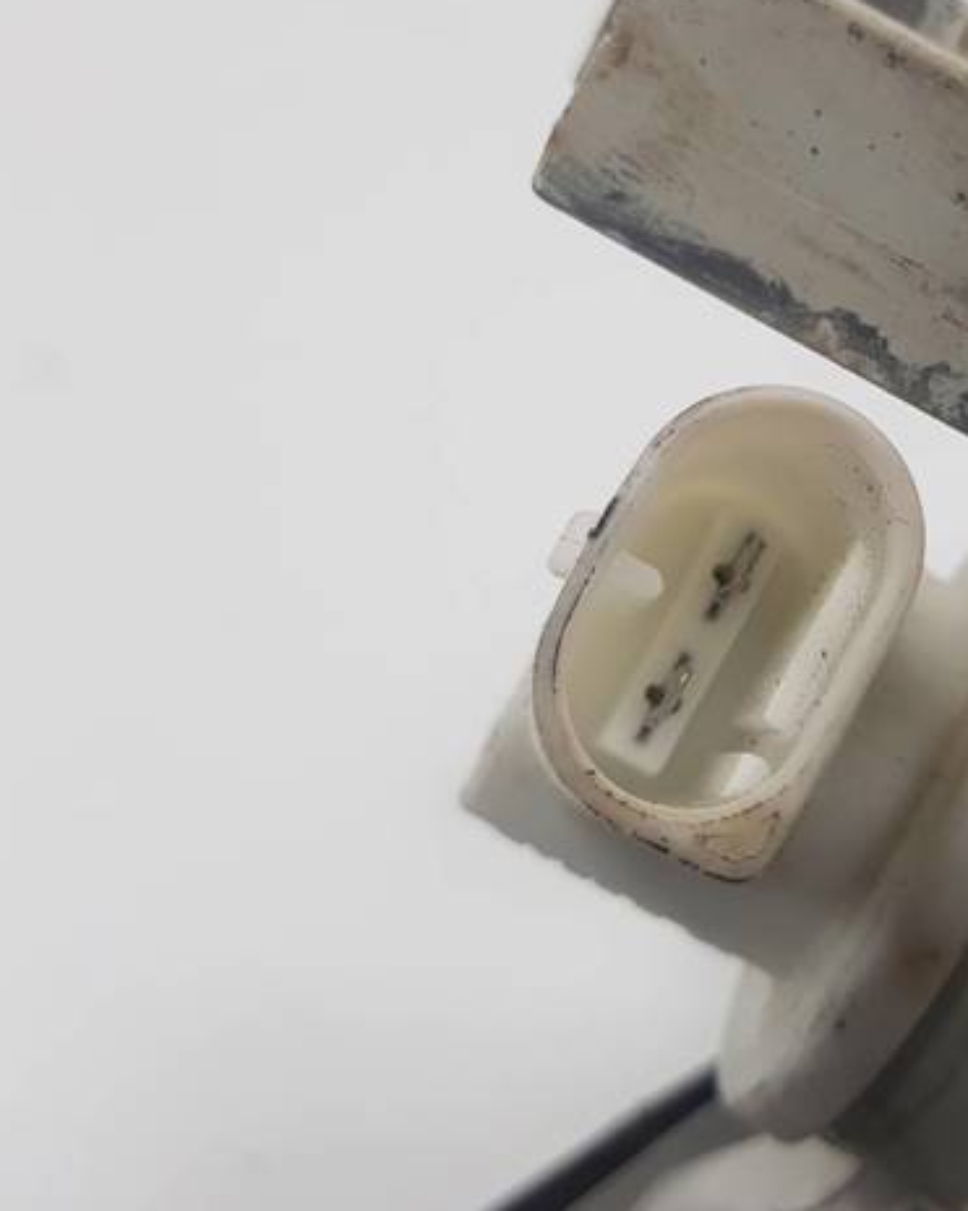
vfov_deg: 51.5
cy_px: 609
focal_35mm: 35
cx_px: 824
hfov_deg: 39.9
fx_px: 1254
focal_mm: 4.2
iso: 40
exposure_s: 1/373
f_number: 1.7
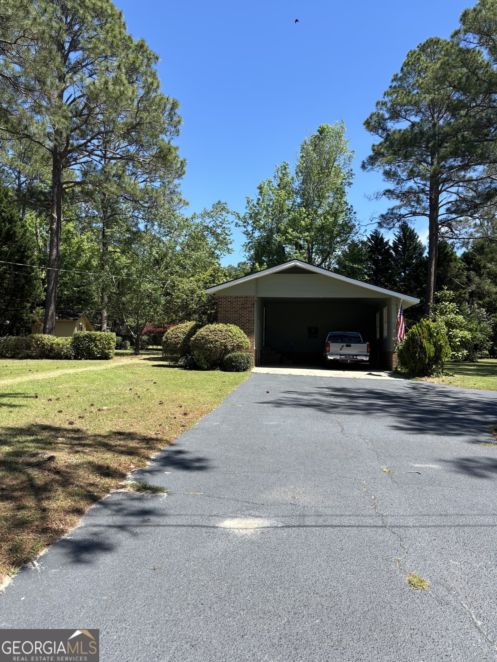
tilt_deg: +3.4
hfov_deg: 53.1
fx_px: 498
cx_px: 248
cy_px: 331
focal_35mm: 26
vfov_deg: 67.3
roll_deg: -2.0
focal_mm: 5.96
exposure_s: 1/1695
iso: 50
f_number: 1.6
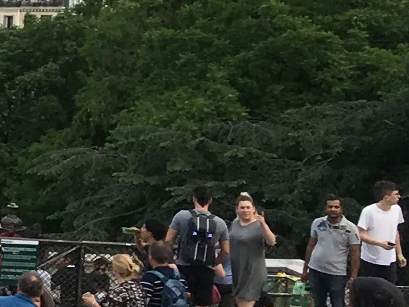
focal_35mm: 179
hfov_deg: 9.1
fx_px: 2115
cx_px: -788
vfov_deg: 8.2
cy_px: -122
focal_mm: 4.15
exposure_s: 1/289
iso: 25
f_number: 2.2
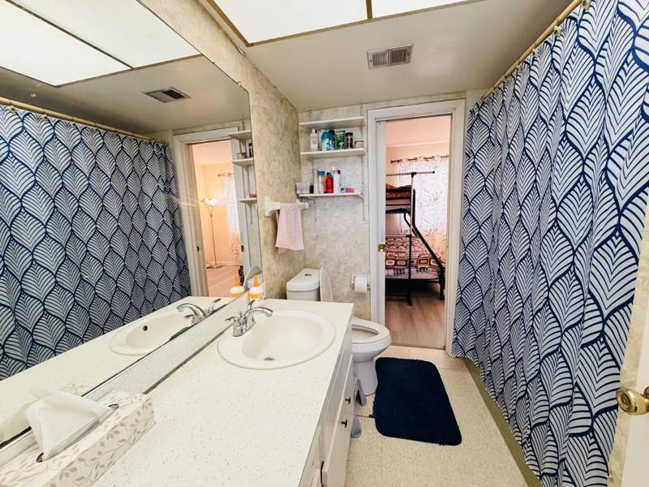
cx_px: 324
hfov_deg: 102.1
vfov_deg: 85.7
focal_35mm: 14
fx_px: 262
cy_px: 244
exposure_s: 1/60
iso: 320
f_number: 2.2
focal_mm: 2.22
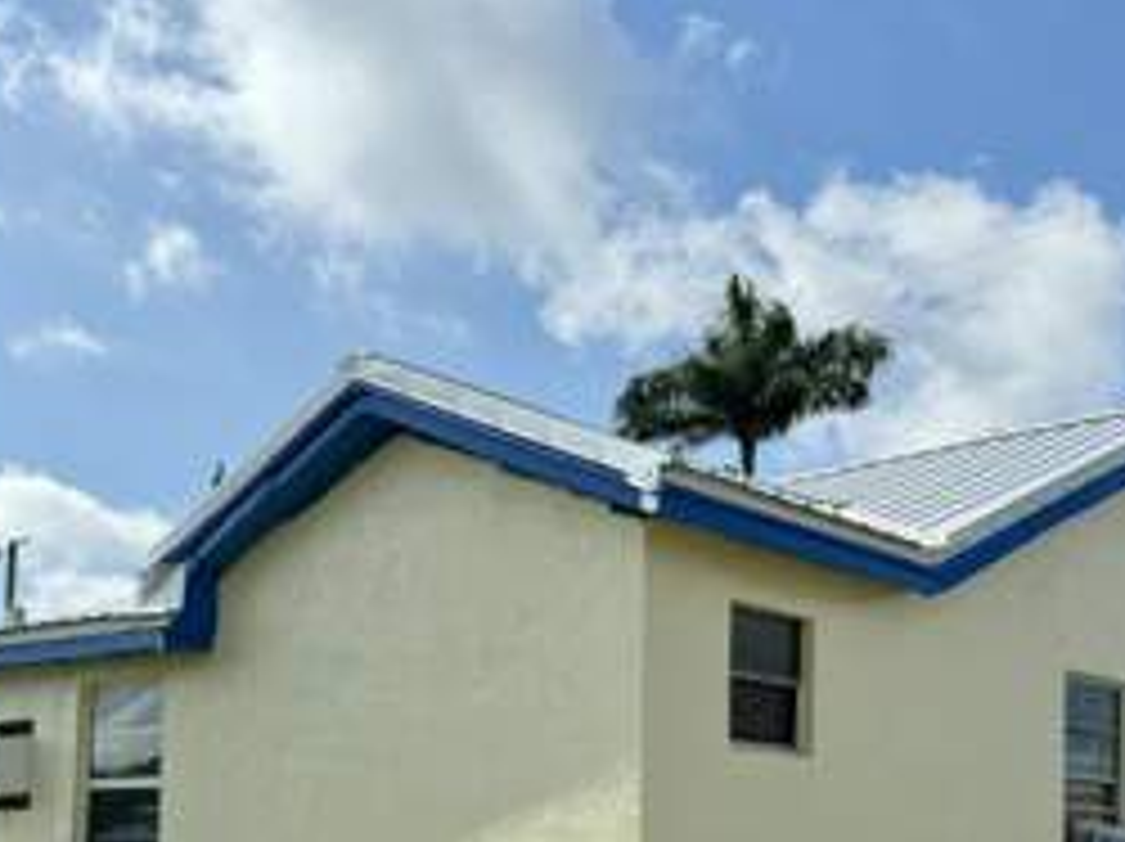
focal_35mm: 46
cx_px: 580
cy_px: 795
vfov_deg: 29.8
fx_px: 1494
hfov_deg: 41.3
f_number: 1.78
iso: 80
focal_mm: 6.76
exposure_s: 1/8130
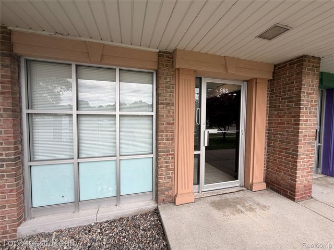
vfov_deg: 85.7
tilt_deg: -2.5
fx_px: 135
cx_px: 167
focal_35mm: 14
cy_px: 125
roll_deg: -0.6
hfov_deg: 102.1
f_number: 2.2
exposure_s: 1/296
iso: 50
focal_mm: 2.22
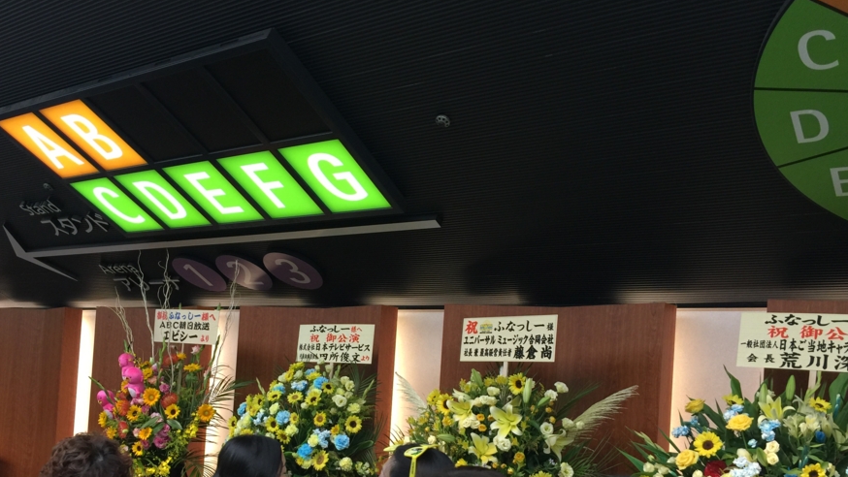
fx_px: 832
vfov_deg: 31.5
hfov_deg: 53.8
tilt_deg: +1.4
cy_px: 356
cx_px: 367
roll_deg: -3.8
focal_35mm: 37
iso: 40
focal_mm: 4.15
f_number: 2.2
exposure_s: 1/30
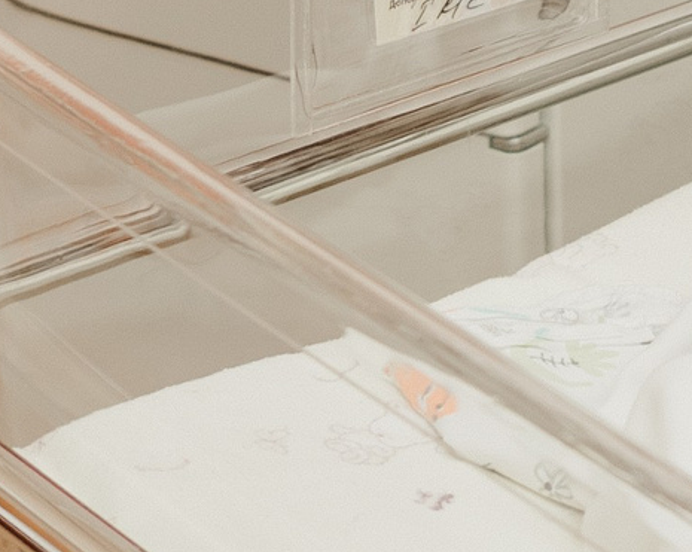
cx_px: 1392
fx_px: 4358
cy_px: -805
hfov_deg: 8.6
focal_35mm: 213
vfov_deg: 6.8
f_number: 4.5
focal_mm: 31
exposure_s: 1/160
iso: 160
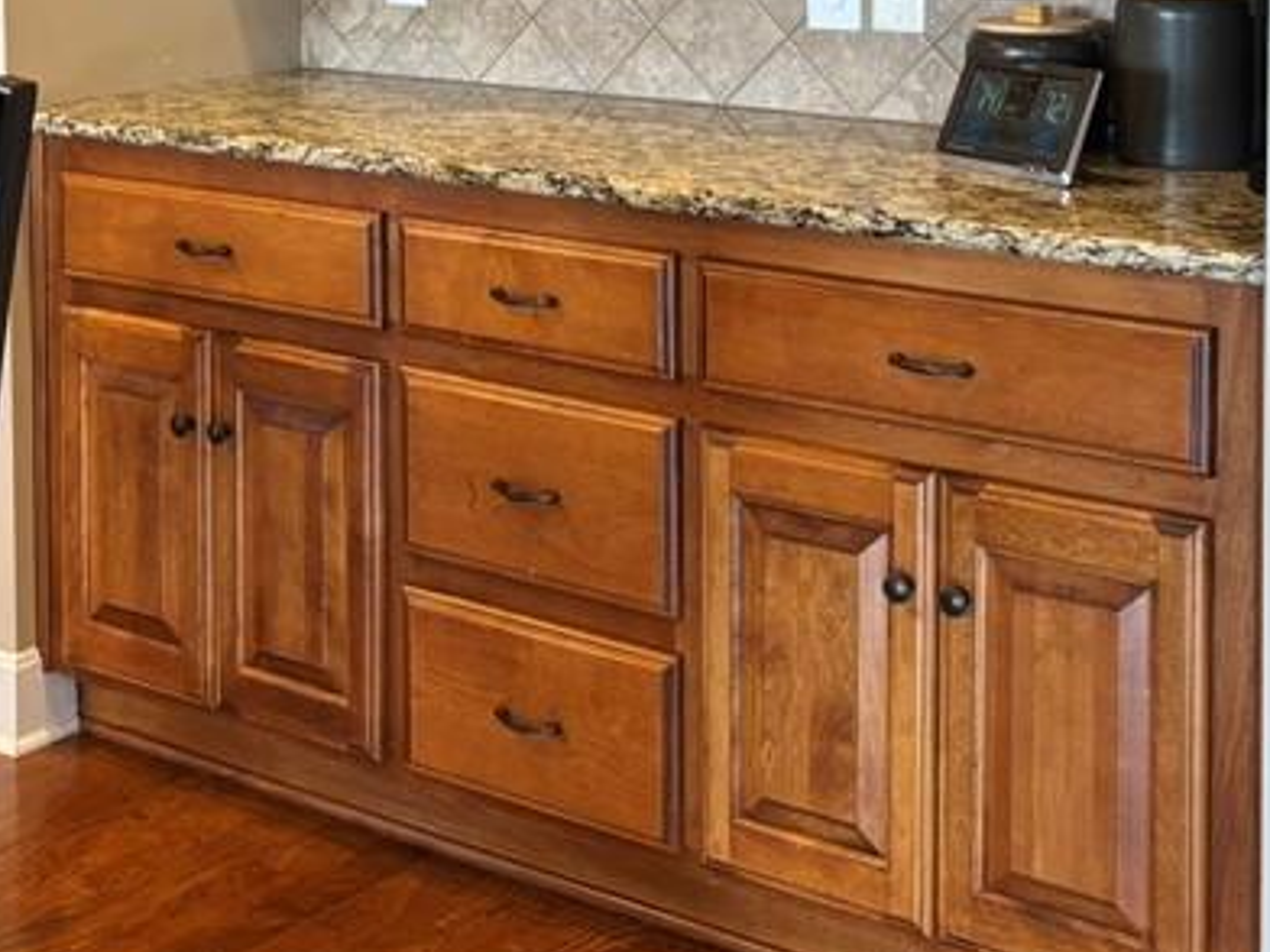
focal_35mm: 68
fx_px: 2495
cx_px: 279
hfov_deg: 28.0
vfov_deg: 20.6
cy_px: -87
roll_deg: +0.9
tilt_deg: -3.3
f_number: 1.6
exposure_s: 1/60
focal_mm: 5.96
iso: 250
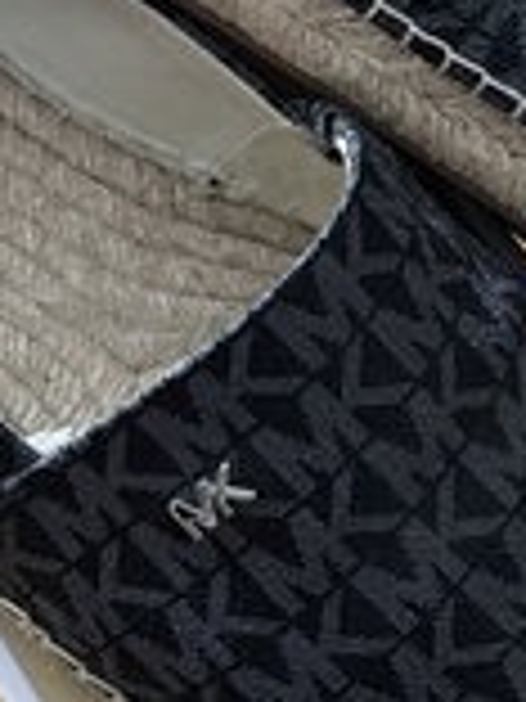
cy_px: 176
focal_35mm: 80
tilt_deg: -65.8
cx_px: 196
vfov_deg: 24.2
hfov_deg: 18.4
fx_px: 1621
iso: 500
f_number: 1.6
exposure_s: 1/25
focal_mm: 5.1
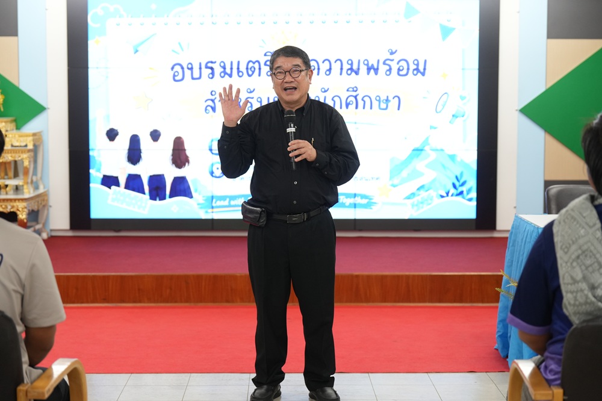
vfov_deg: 19.4
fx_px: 1170
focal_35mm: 70
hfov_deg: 28.9
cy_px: 200
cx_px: 301
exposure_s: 1/160
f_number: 3.5
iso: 1600
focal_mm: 70
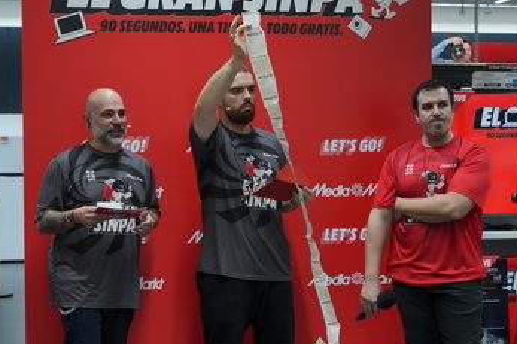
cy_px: 197
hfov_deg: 27.0
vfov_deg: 18.2
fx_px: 1077
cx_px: 249
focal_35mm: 75
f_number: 2.8
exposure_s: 1/250
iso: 250
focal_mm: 28
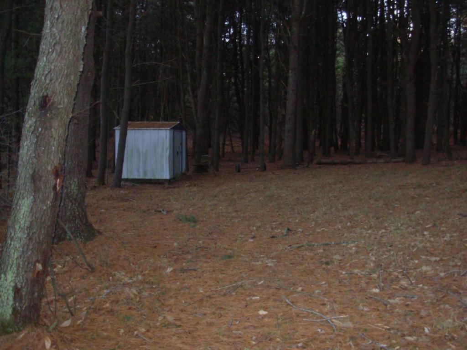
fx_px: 513
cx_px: 234
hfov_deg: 49.0
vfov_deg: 37.7
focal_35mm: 38
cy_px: 175
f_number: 2.9
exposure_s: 1/128
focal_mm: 6.3
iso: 200
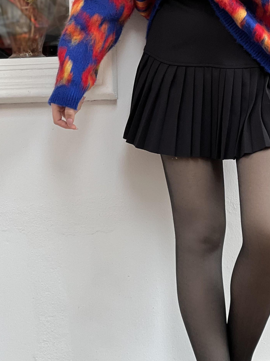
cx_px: 215
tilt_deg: -1.4
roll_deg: +1.1
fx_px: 1726
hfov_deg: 8.9
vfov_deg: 11.9
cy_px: 91
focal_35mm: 166
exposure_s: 1/121
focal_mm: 9
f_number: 2.8
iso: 50
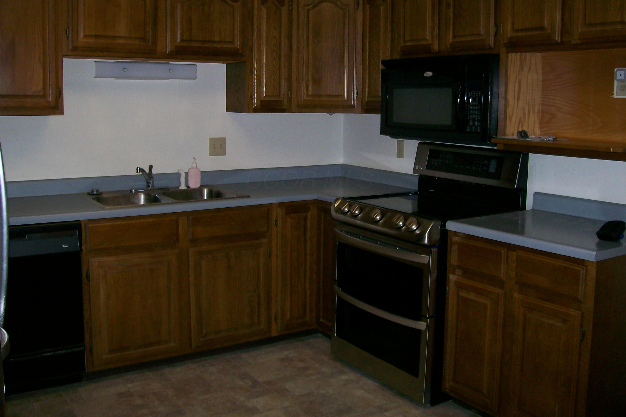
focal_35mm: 38
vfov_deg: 35.0
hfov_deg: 50.7
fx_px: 661
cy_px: 180
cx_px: 310
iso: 80
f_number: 2.7
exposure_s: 1/64
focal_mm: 6
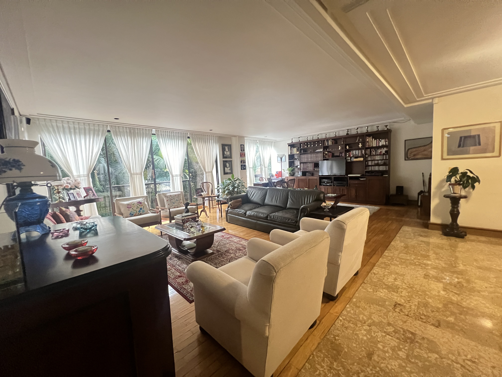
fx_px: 189
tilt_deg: -5.0
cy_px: 188
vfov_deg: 89.9
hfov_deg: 106.2
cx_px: 251
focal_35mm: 13
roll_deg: +2.6
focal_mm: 1.57
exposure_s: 1/42
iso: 1000
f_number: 1.8
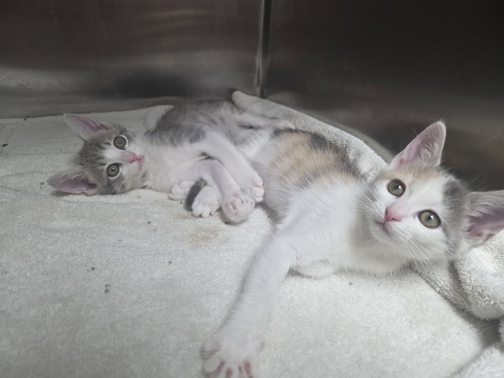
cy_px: 189
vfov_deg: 58.9
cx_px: 252
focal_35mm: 23
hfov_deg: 73.9
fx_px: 335
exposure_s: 1/120
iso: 320
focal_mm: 6.3
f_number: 1.7
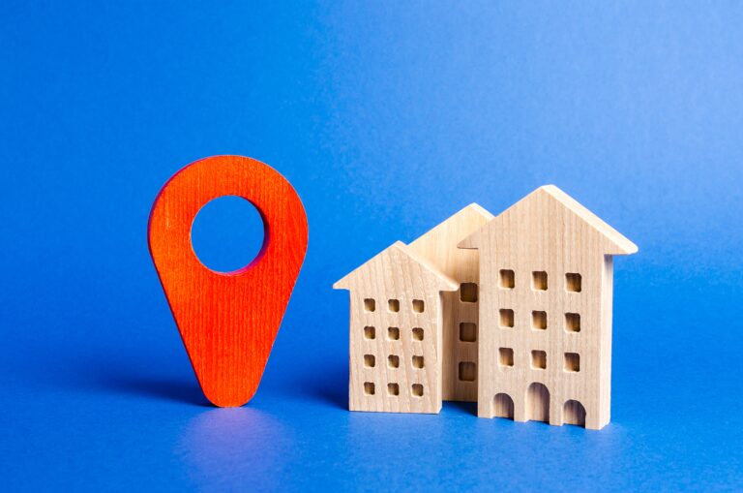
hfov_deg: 33.5
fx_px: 1236
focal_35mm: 60
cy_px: 246
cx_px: 372
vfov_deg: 22.5
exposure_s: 1/125
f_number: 9
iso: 250
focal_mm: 40
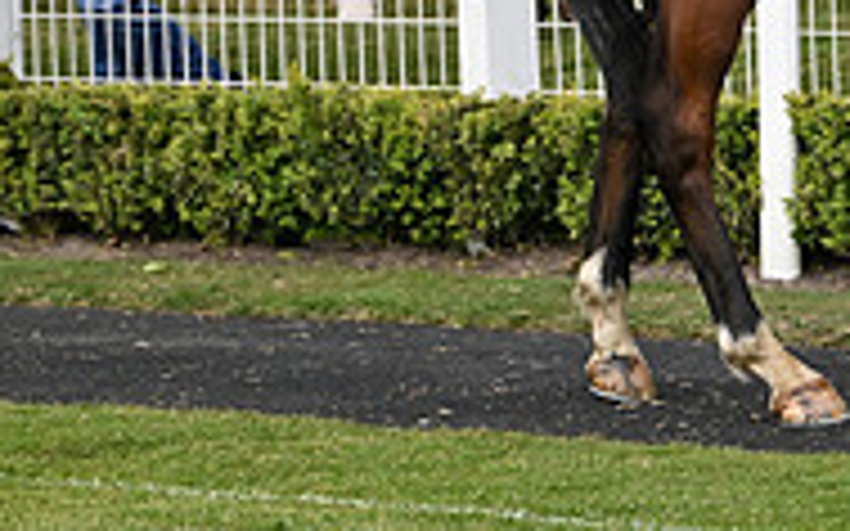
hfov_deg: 4.6
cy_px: -326
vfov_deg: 2.9
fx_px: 10491
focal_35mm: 453
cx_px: 1286
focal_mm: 145
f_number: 6.3
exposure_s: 1/1000
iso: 400
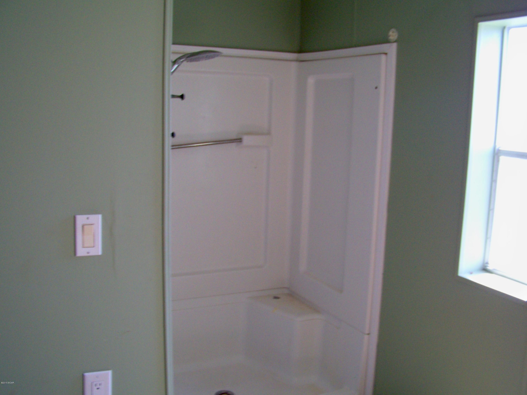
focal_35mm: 33
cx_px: 264
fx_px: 502
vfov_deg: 42.9
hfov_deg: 55.4
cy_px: 198
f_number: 2.8
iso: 160
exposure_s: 1/30
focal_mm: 5.85
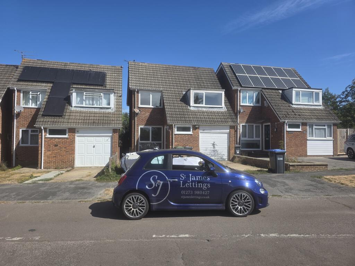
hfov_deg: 73.9
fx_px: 236
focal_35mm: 23
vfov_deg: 58.9
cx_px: 178
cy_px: 133
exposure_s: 1/5958
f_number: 1.7
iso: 80
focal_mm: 6.3
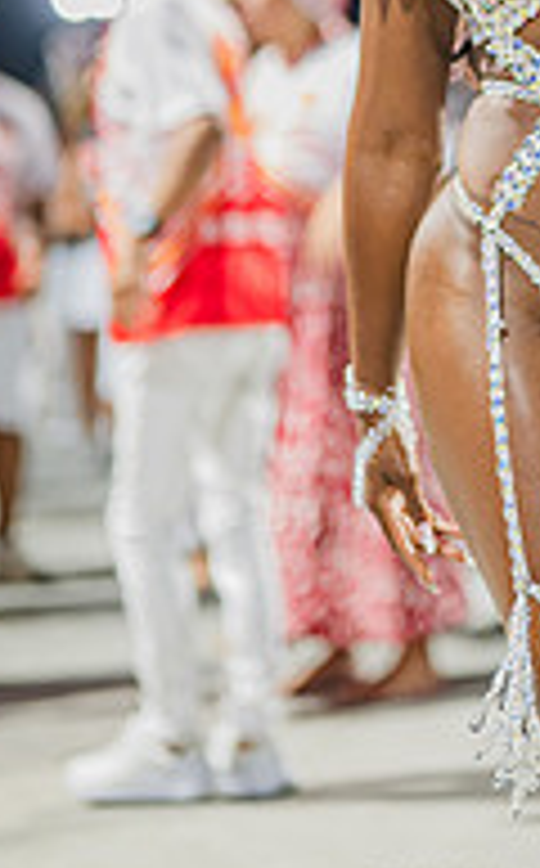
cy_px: -45
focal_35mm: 119
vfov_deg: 17.1
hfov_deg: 10.8
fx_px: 2813
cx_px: 608
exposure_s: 1/1000
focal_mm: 50
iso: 1600
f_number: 1.3
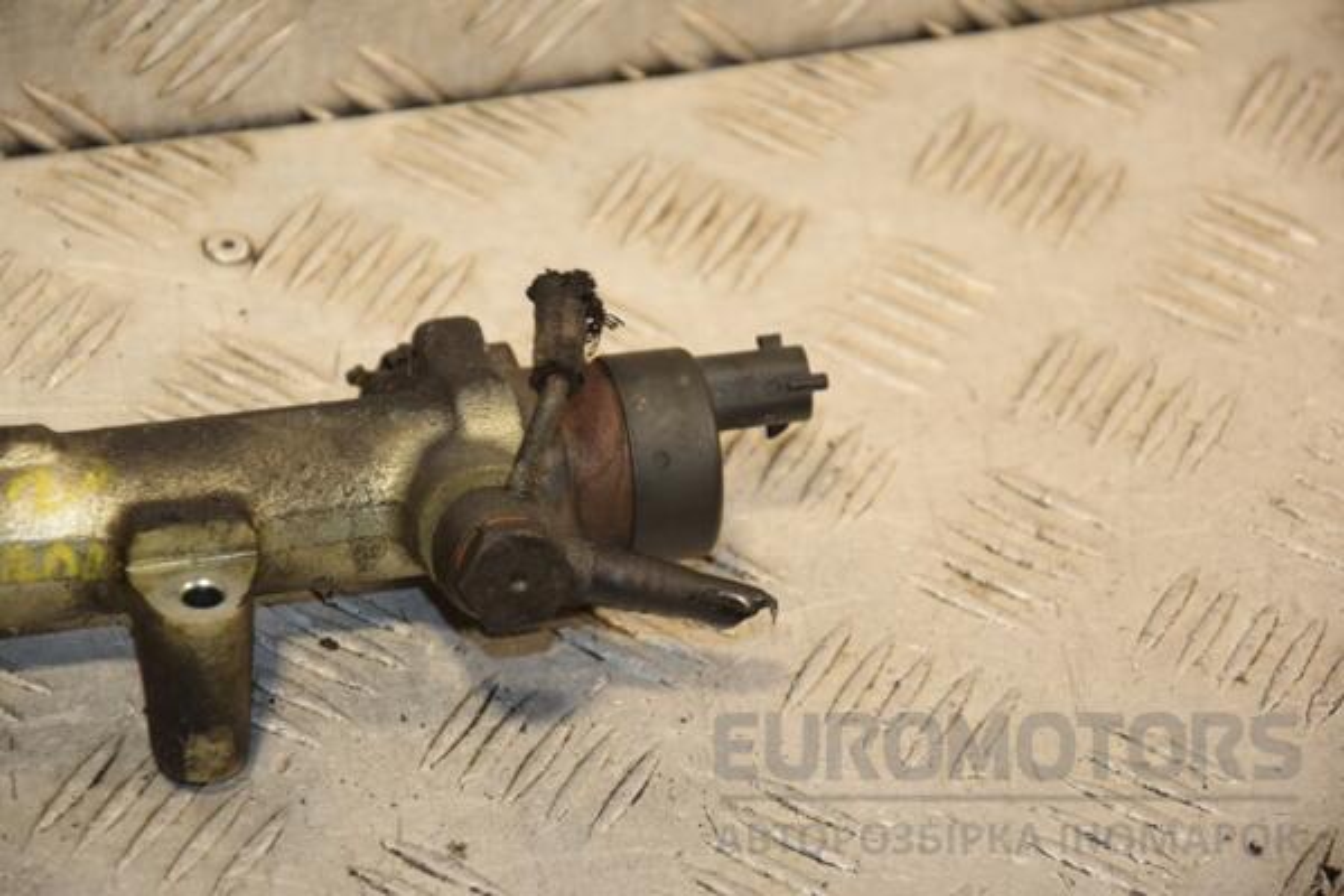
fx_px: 5880
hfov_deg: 13.0
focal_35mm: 158
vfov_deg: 8.7
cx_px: 672
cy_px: 448
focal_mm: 105
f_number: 5.6
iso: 800
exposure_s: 1/200
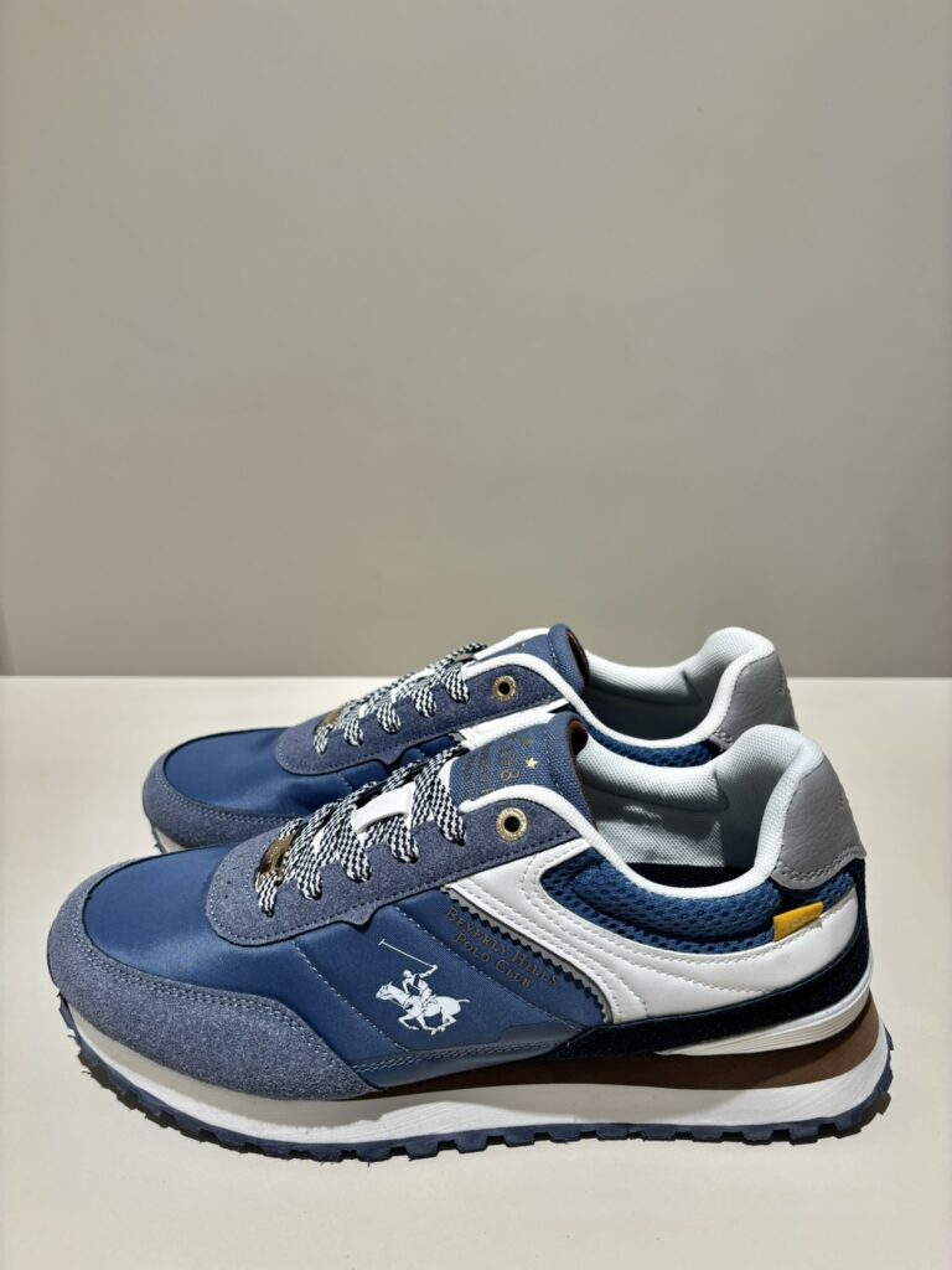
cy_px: 635
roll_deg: +0.8
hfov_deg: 53.1
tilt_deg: -23.3
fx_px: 953
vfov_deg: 67.3
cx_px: 476
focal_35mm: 26
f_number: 1.6
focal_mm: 5.96
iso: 64
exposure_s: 1/100
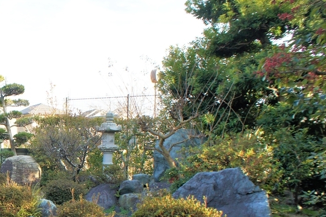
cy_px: 200
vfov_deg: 24.3
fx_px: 489
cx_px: -12
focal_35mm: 54
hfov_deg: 33.2
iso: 200
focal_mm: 16
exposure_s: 1/125
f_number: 5.6
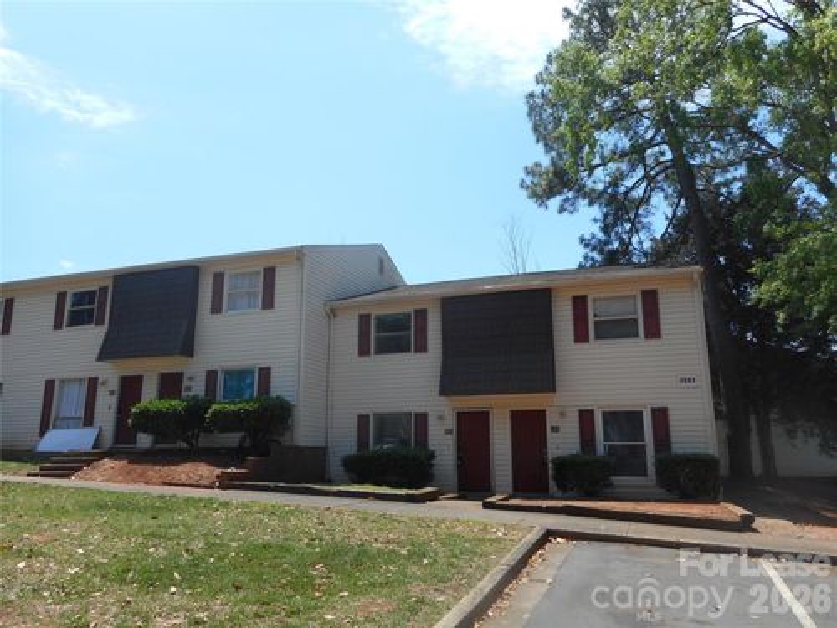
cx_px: 418
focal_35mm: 25
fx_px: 604
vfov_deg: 54.9
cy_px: 314
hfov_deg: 69.4
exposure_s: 1/640
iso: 80
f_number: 3.7
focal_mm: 4.5
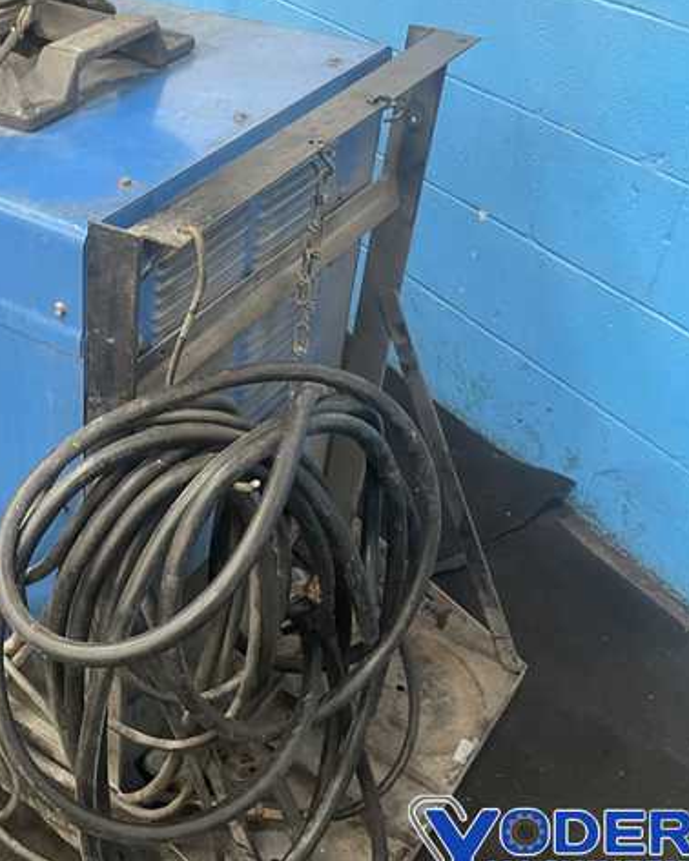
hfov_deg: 32.2
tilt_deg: -35.2
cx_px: 0
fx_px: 1095
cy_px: 392
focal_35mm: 43
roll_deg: +2.3
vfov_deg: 42.8
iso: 320
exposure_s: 1/60
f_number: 1.6
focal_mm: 4.2
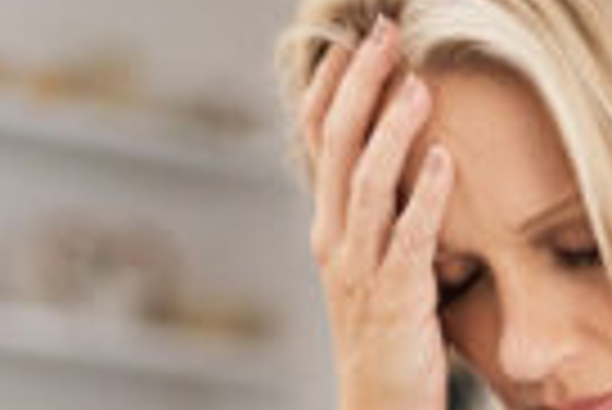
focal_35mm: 282
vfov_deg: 4.8
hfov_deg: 7.2
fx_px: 4799
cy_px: 770
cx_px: 994
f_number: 1.8
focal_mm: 50
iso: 250
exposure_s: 1/200
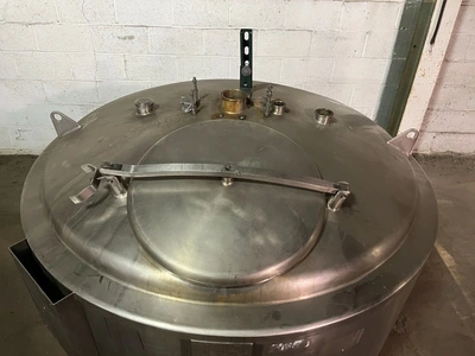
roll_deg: -1.7
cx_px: 238
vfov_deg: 53.1
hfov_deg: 67.3
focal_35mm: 26
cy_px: 178
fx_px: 357
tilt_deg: -33.4
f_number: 1.6
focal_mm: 5.1
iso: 400
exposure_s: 1/40
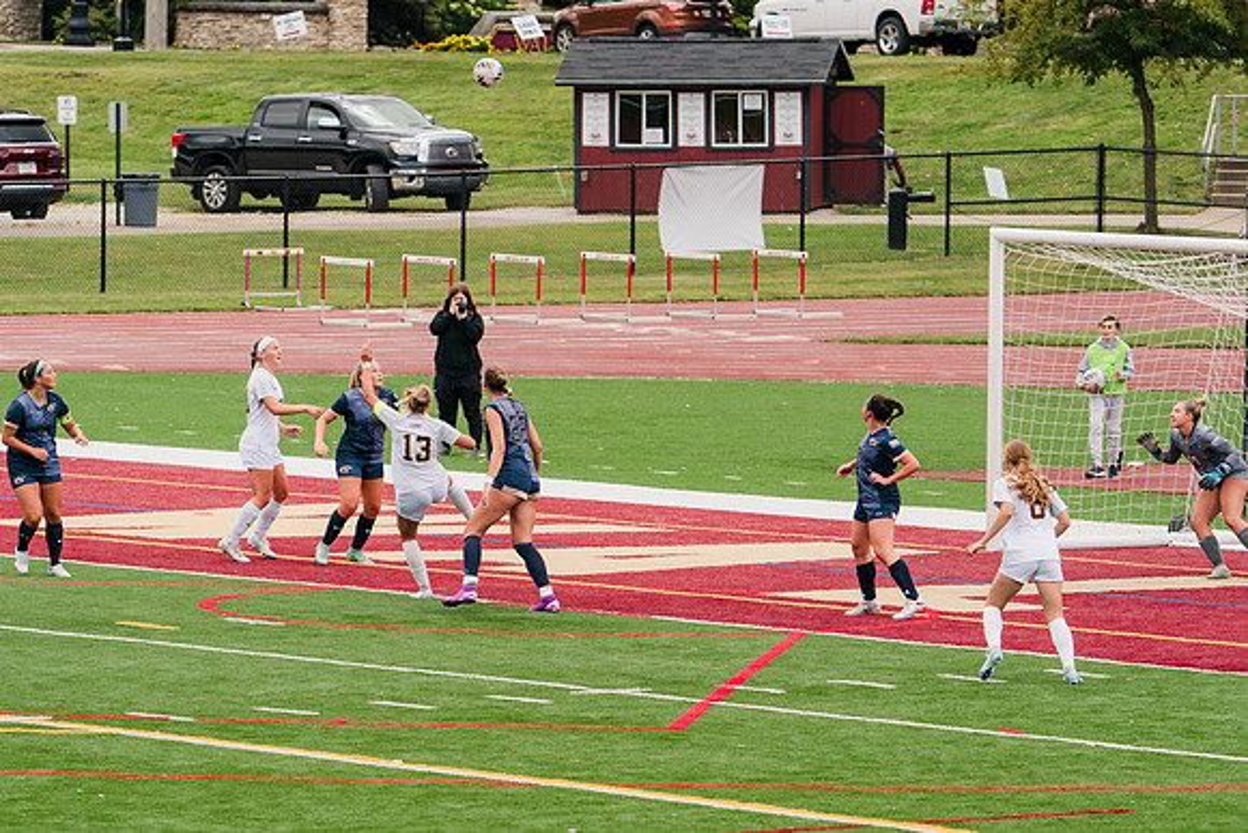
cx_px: 526
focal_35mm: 259
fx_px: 8991
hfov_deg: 7.9
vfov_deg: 5.3
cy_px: 540
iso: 500
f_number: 5.6
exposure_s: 1/1600
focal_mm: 200
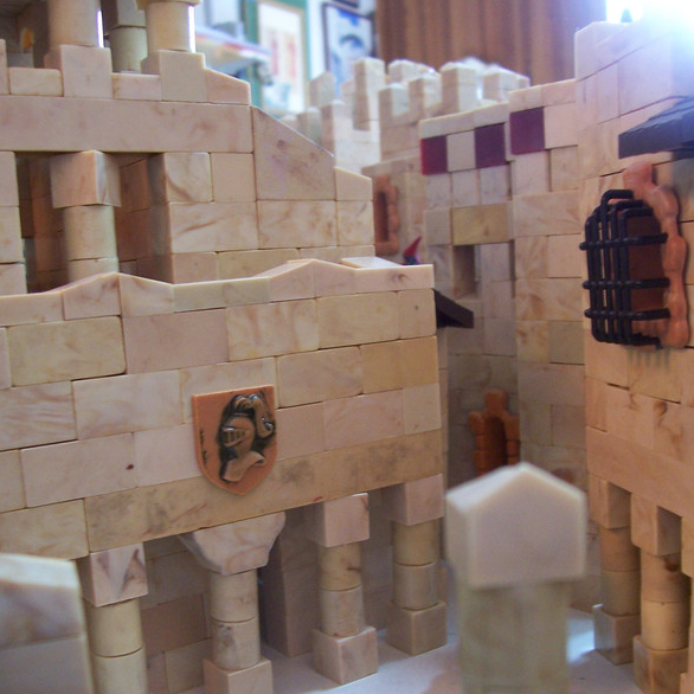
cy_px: 422
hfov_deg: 40.9
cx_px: 345
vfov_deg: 40.7
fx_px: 930
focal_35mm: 41
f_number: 2.7
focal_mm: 5.6
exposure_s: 1/15
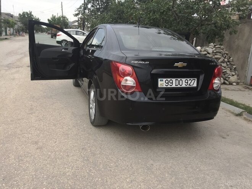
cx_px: 126
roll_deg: -2.4
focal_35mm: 29
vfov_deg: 48.2
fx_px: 211
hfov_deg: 61.7
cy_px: 94
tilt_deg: -14.7
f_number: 2.2
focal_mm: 4.15
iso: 50
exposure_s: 1/100
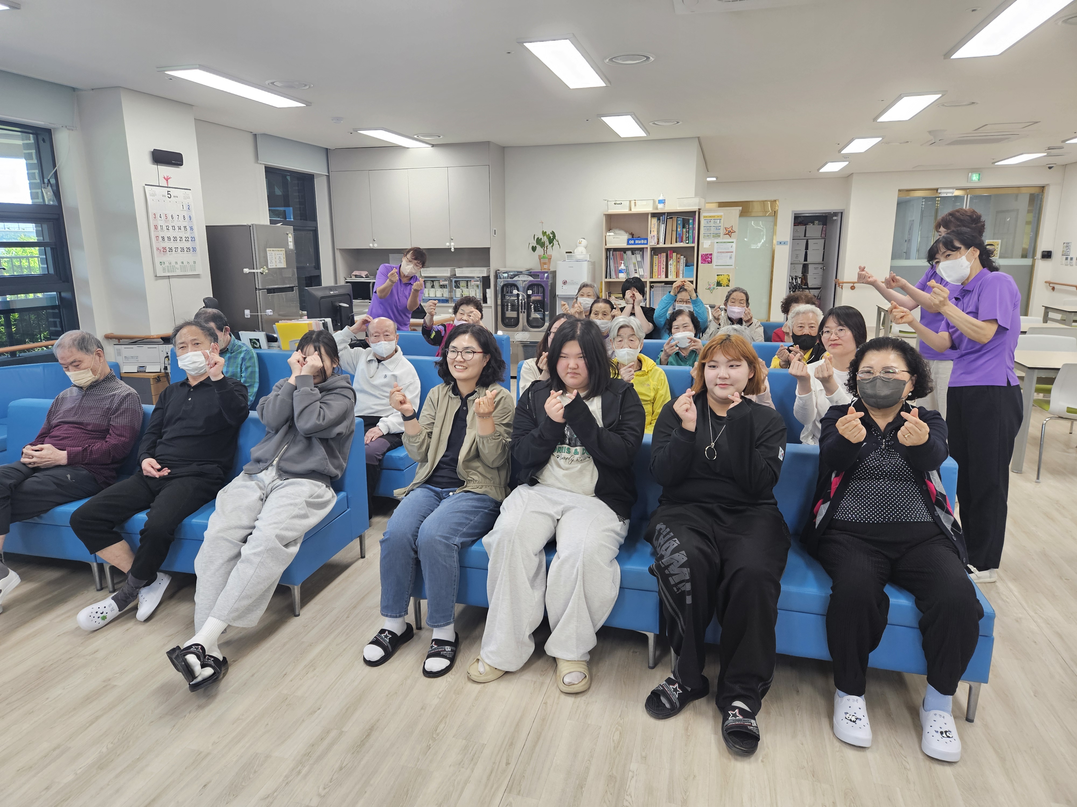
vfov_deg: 58.9
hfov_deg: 73.9
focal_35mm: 23
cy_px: 404
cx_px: 538
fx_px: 716
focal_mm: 5.4
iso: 125
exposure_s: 1/120
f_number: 1.8
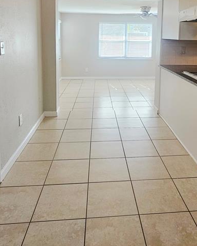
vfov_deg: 60.2
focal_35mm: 27
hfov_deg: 52.8
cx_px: 119
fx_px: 197
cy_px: 59
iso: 125
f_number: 2.2
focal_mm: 2.2
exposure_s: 1/60
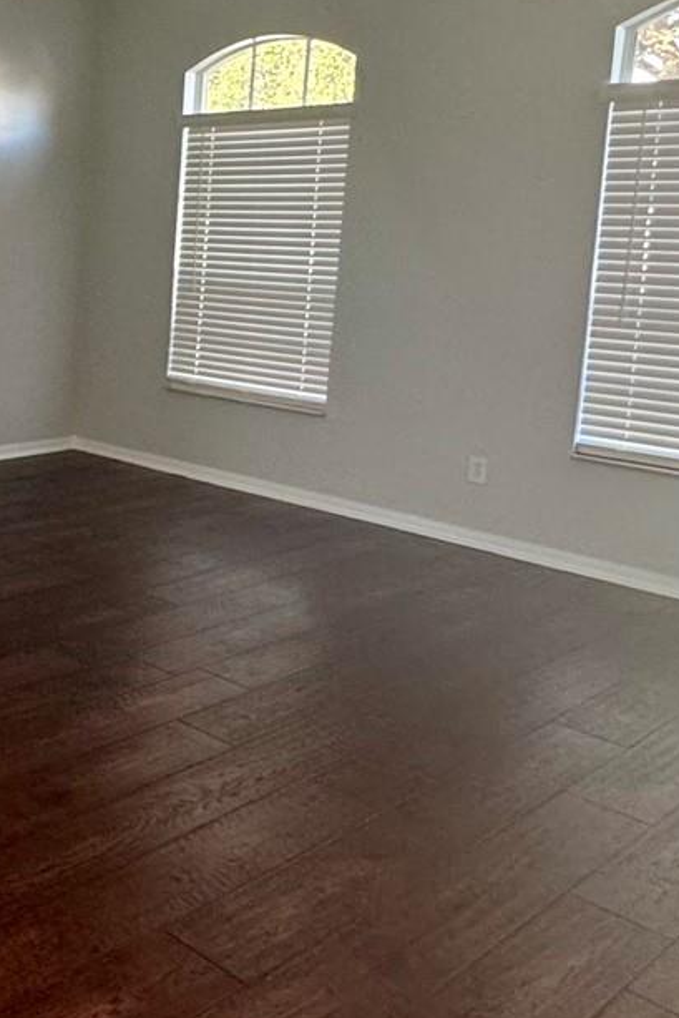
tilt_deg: -5.7
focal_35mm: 38
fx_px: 1074
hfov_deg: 26.6
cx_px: -309
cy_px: 309
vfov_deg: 49.5
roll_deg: -1.3
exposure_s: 1/99
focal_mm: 2.22
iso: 200
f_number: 2.2
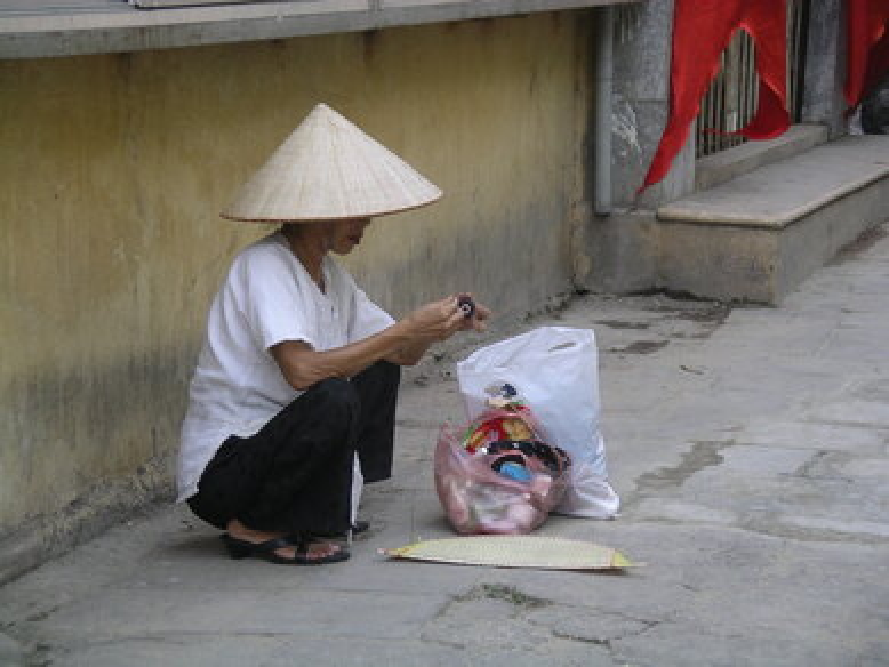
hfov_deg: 14.7
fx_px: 3442
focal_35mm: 134
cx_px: 444
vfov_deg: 11.1
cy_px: 334
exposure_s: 1/160
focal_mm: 27.8
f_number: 4.2
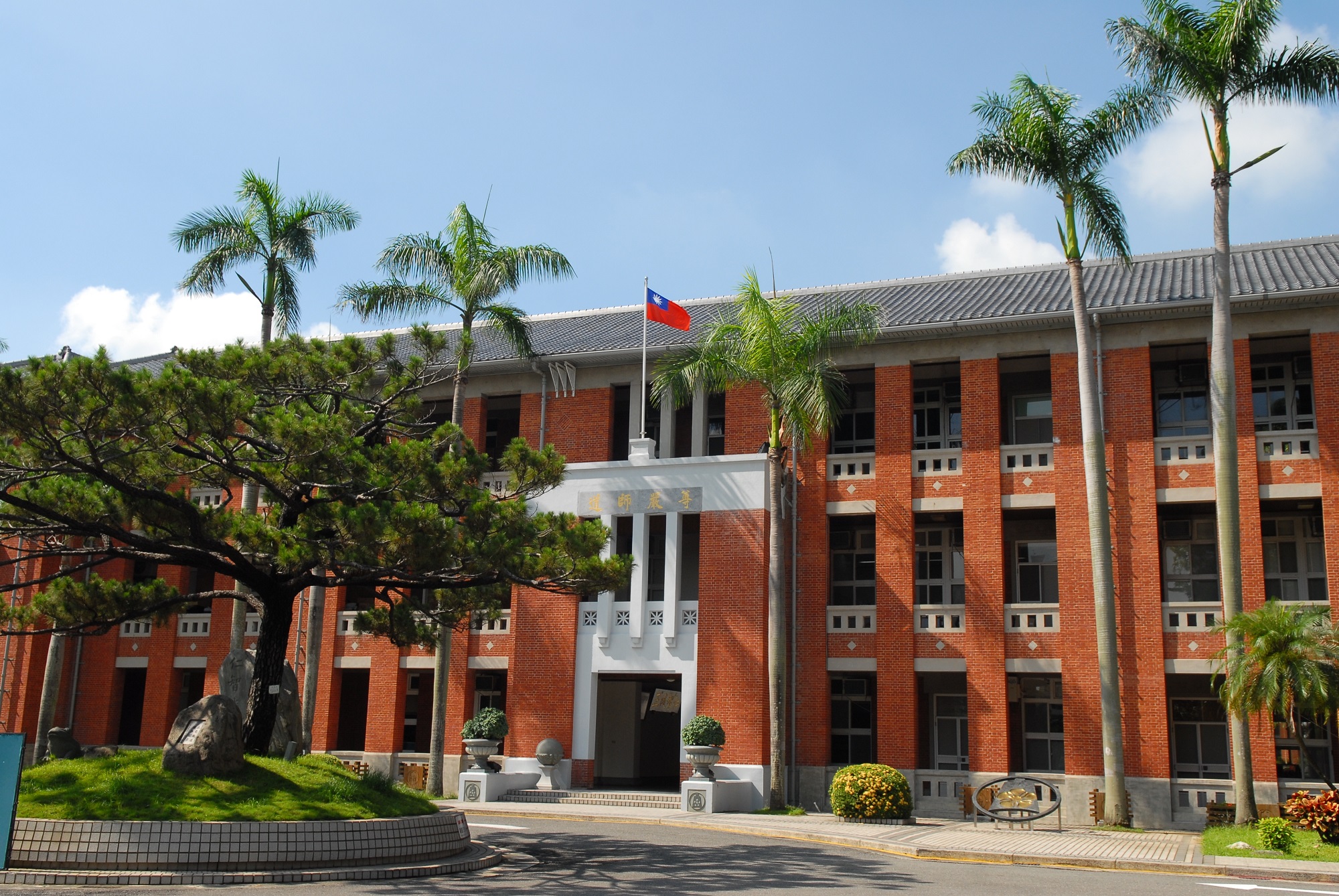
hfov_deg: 53.1
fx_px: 1340
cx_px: 670
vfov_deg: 37.0
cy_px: 448
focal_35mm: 36
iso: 200
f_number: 7.1
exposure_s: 1/350
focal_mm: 24
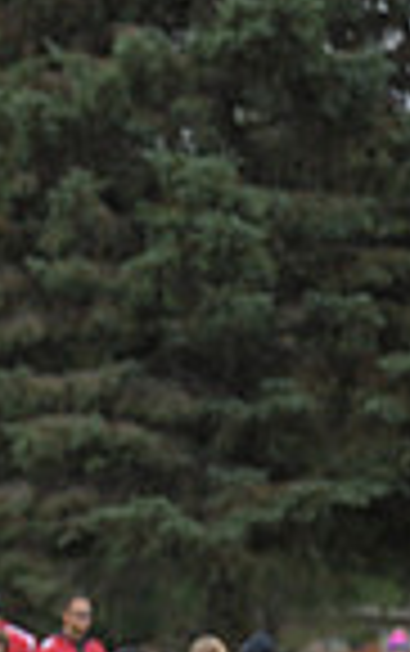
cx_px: -865
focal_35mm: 792
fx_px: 14118
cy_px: 778
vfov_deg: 2.6
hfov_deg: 1.7
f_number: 6.3
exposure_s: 1/800
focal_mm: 195
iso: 1000
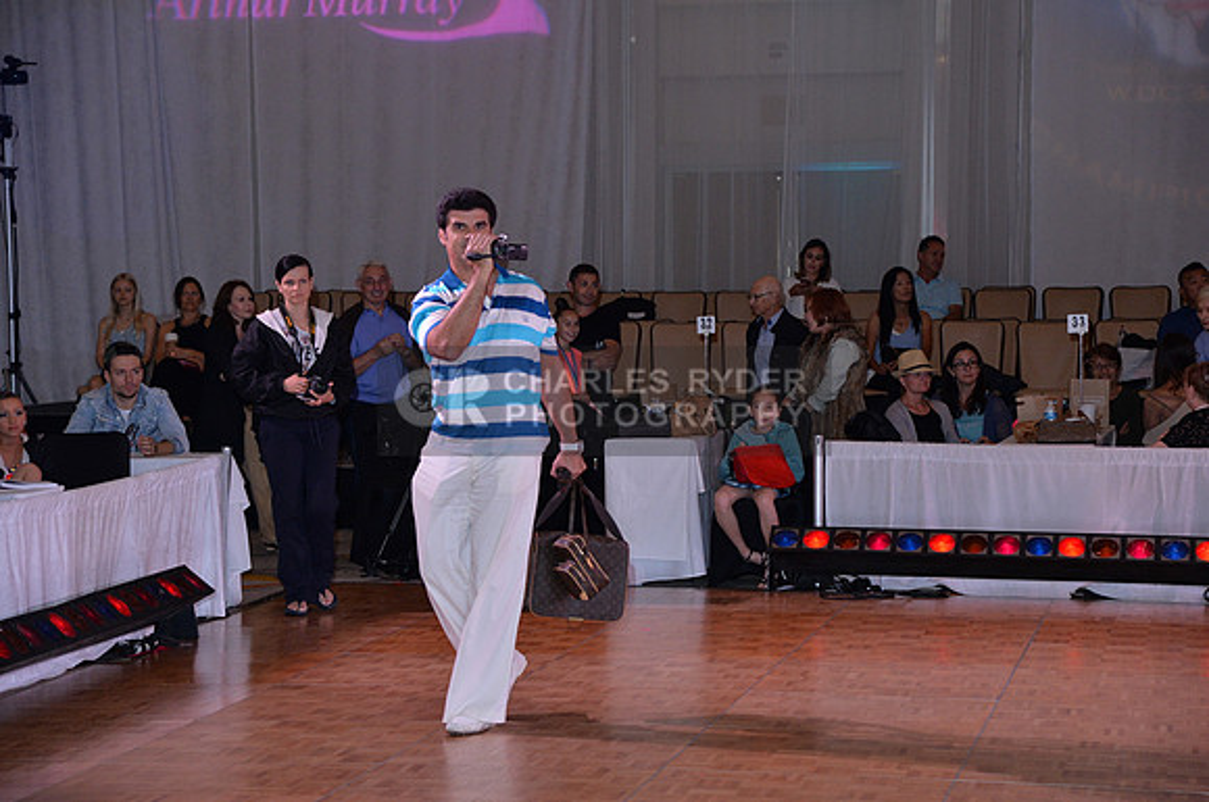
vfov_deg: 14.8
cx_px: 604
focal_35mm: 92
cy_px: 401
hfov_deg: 22.2
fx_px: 3085
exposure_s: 1/250
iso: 2000
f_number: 6.3
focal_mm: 92
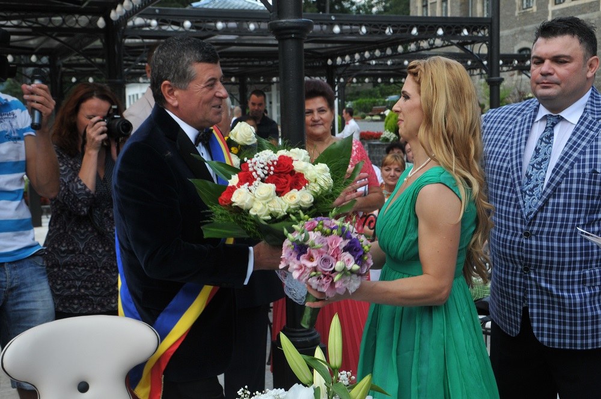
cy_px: 200
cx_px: 300
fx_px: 775
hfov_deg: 42.4
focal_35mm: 46
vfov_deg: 28.9
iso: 400
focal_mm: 31
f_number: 8
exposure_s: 1/250
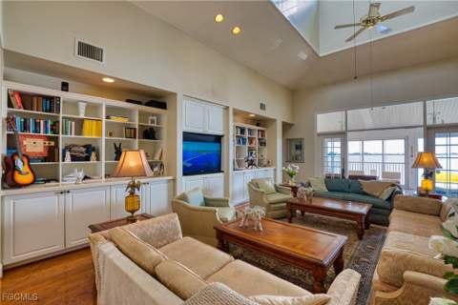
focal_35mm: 15
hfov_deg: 100.4
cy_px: 152
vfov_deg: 77.3
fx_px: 191
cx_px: 229
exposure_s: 1/80
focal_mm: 10
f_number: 8
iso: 200
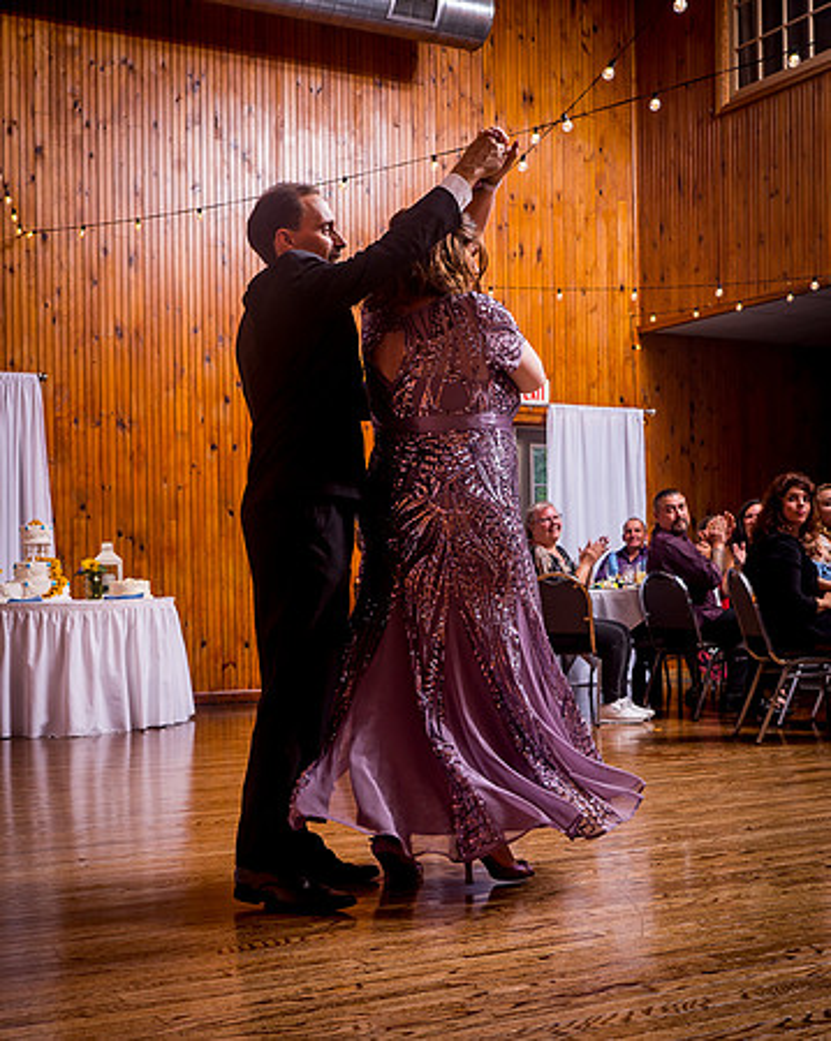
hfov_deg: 32.7
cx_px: 323
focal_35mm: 46
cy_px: 605
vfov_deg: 40.4
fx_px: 1413
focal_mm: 28
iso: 250
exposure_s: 1/125
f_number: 5.6
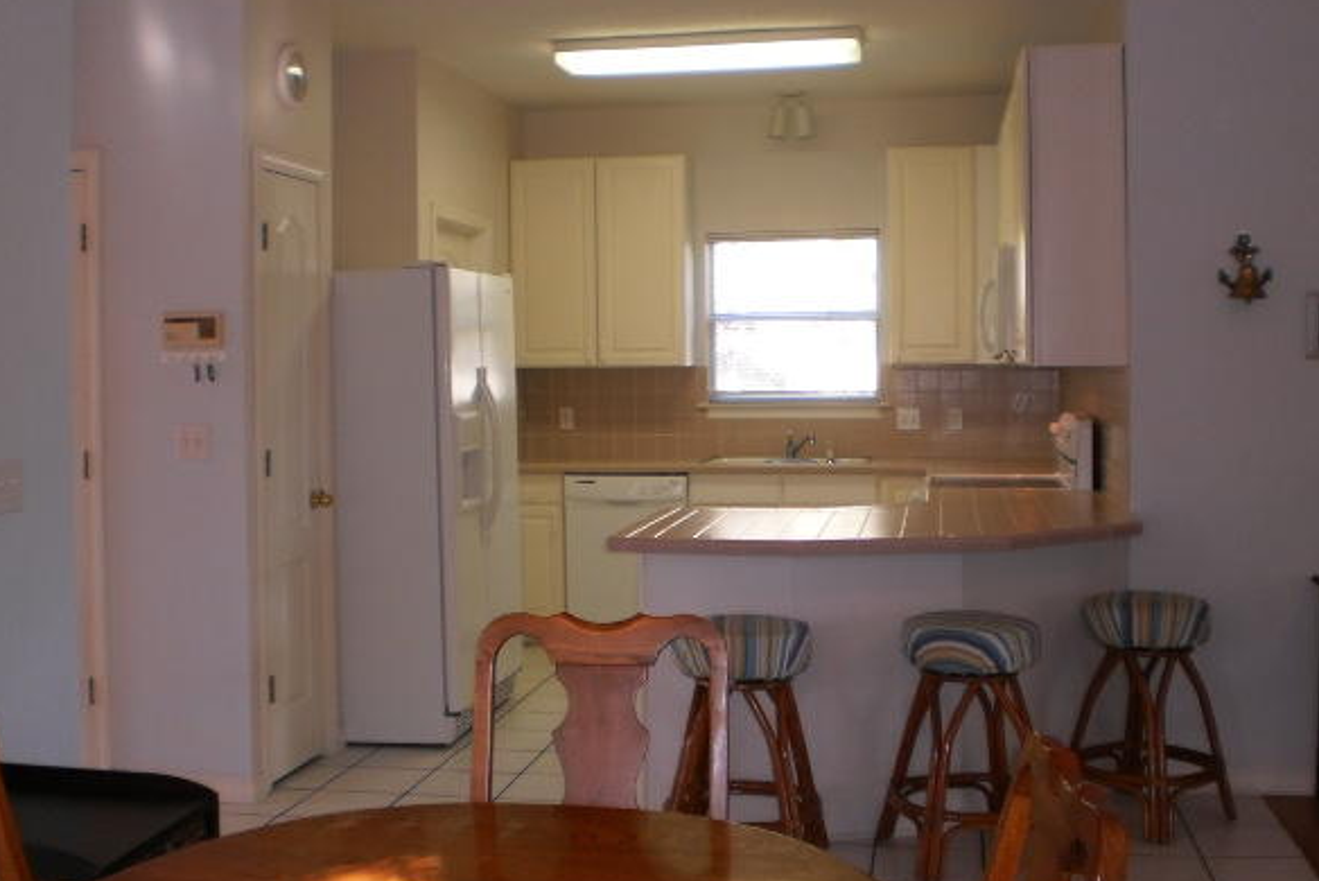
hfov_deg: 47.4
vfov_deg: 32.6
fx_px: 1503
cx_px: 673
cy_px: 386
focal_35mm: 41
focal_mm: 6.3
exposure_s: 1/30
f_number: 3.1
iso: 125
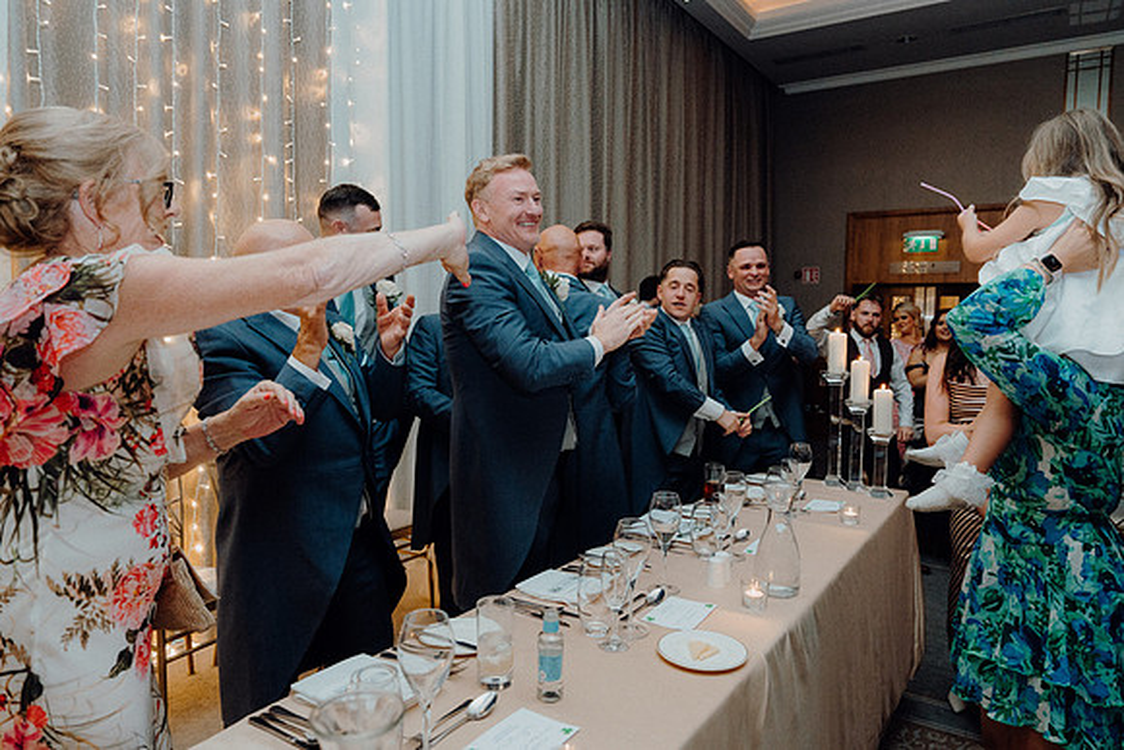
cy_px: 375
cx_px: 562
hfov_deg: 73.7
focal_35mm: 24
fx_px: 749
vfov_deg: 53.2
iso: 2500
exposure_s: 1/160
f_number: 3.5
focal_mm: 24
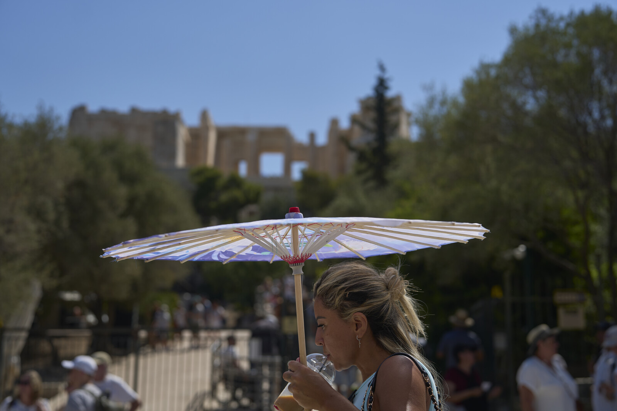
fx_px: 857
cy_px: 206
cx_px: 308
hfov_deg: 39.6
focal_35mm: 50
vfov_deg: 27.0
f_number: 2.8
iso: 50
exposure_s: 1/3200
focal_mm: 50
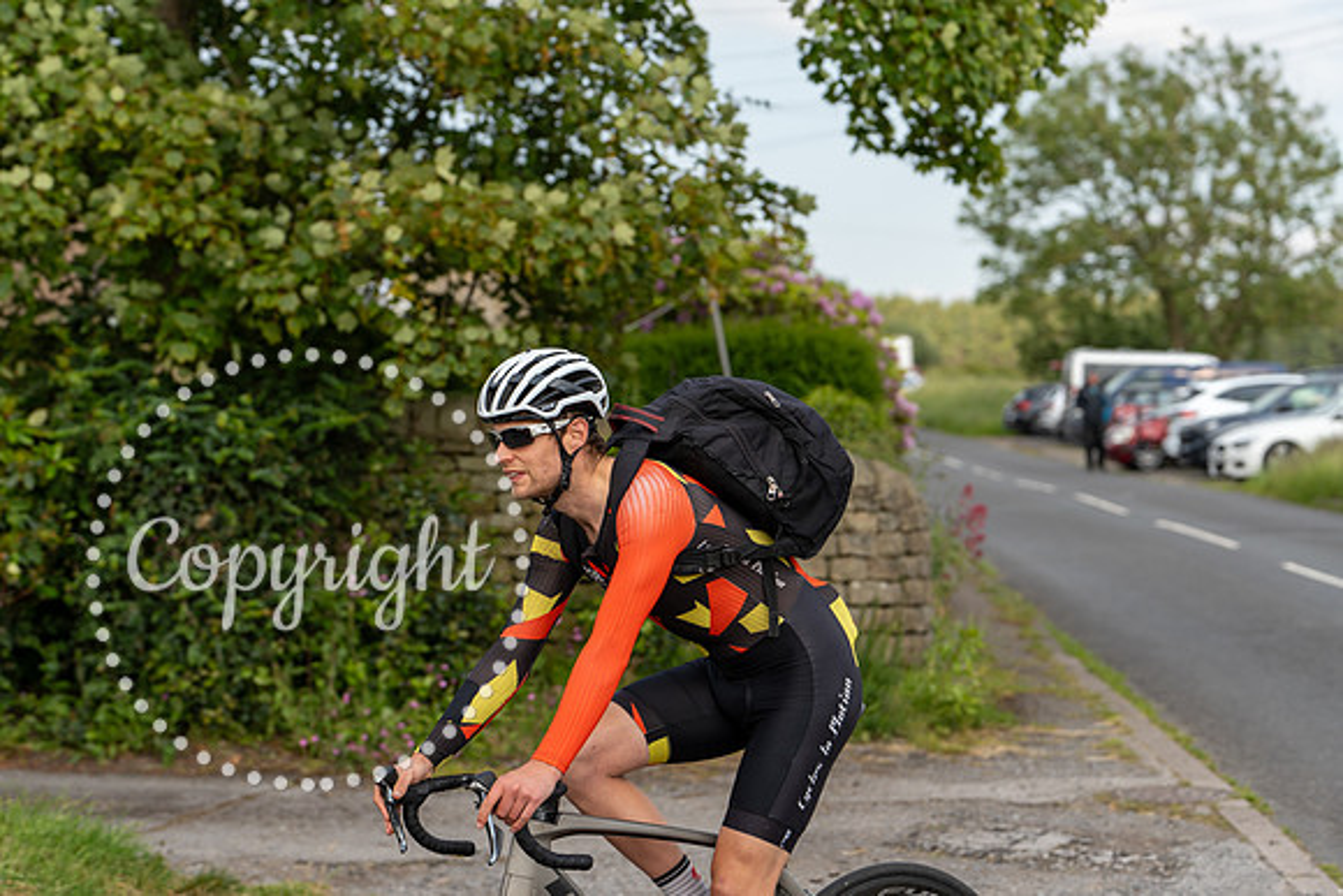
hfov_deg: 22.1
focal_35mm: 92
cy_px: 448
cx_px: 672
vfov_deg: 14.9
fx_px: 3433
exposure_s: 1/500
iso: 125
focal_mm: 92
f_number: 4
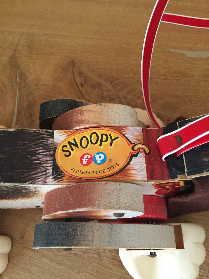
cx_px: 104
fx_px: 233
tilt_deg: -63.4
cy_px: 140
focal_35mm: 29
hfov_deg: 48.2
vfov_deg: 61.7
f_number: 2.2
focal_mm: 4.15
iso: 250
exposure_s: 1/33
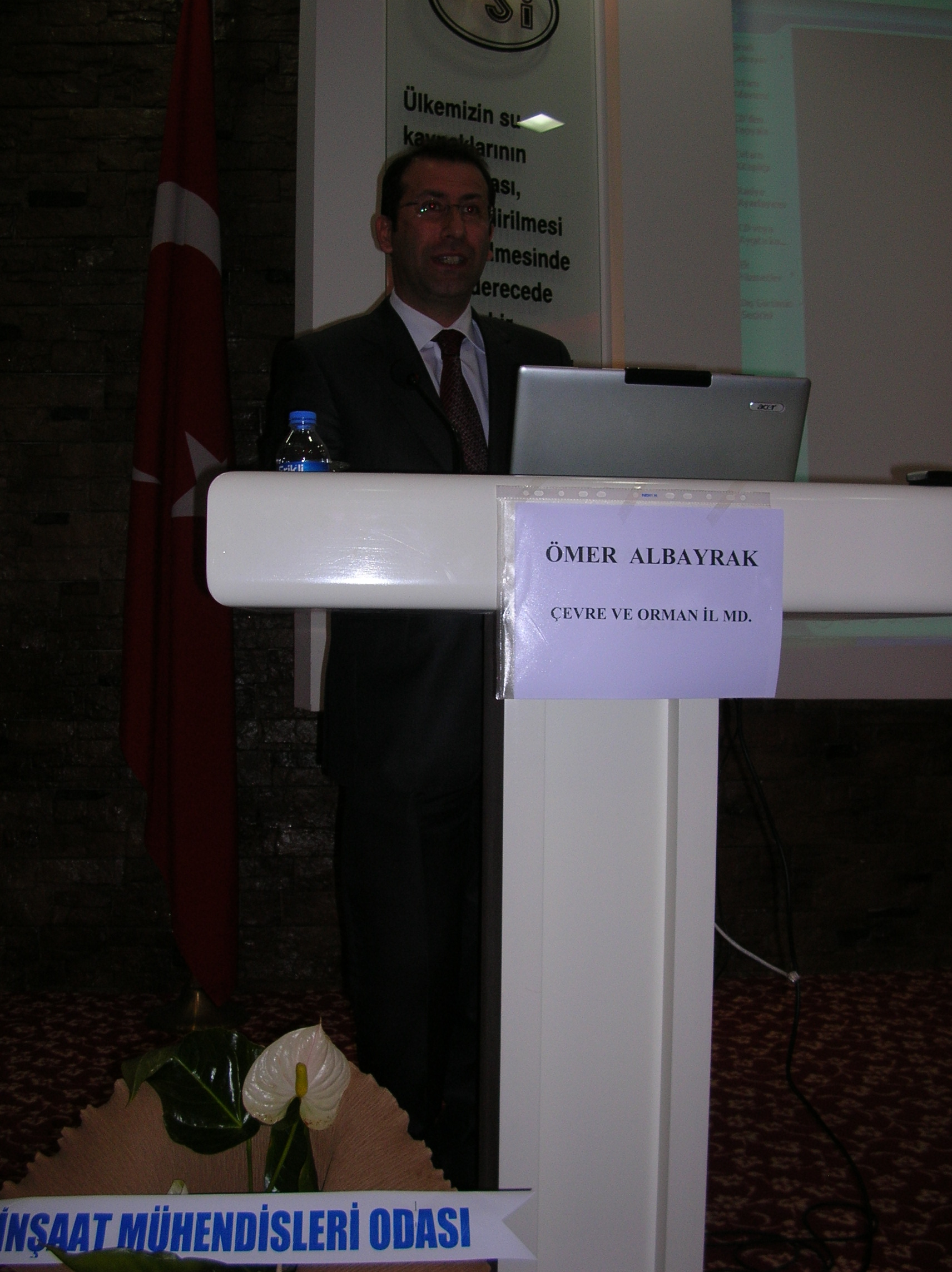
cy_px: 636
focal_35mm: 35
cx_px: 476
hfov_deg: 40.6
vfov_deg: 52.7
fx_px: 1285
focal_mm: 5.8
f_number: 2.8
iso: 50
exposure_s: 1/60.1
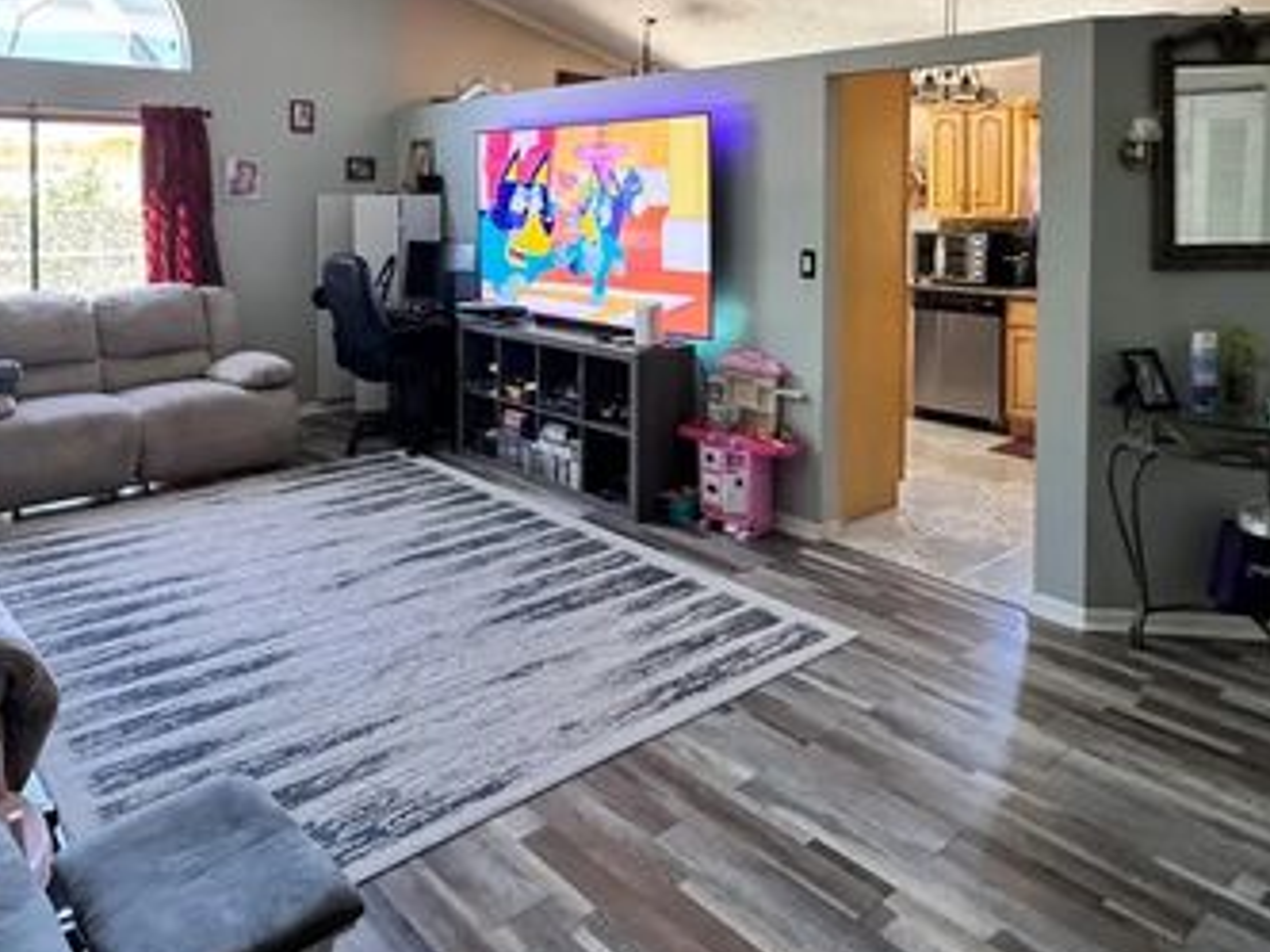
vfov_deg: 48.8
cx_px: 547
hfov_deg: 65.0
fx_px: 991
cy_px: 210
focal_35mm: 27
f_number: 2.2
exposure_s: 1/75
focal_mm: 2.22
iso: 320
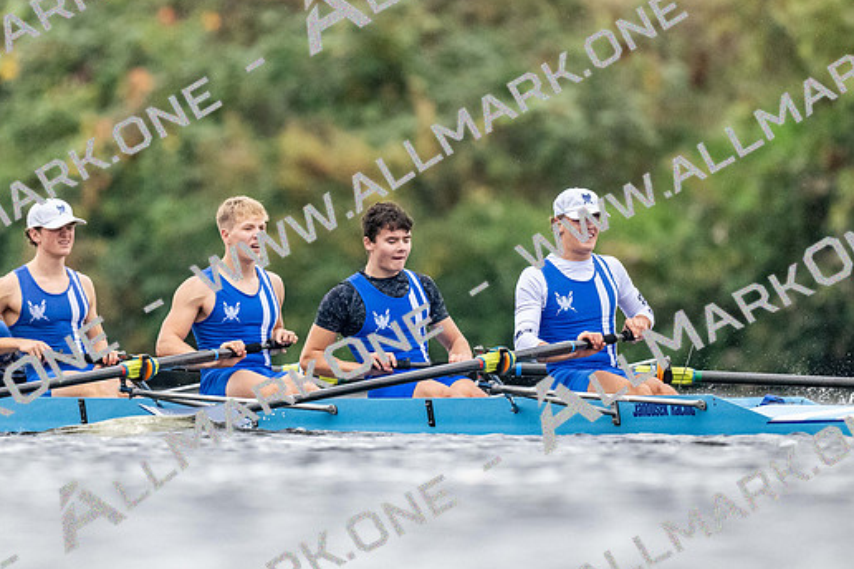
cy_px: 298
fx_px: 23981
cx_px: 394
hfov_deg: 2.0
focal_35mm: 1011
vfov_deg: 1.4
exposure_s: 1/2500
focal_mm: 600
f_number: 4
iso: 4000
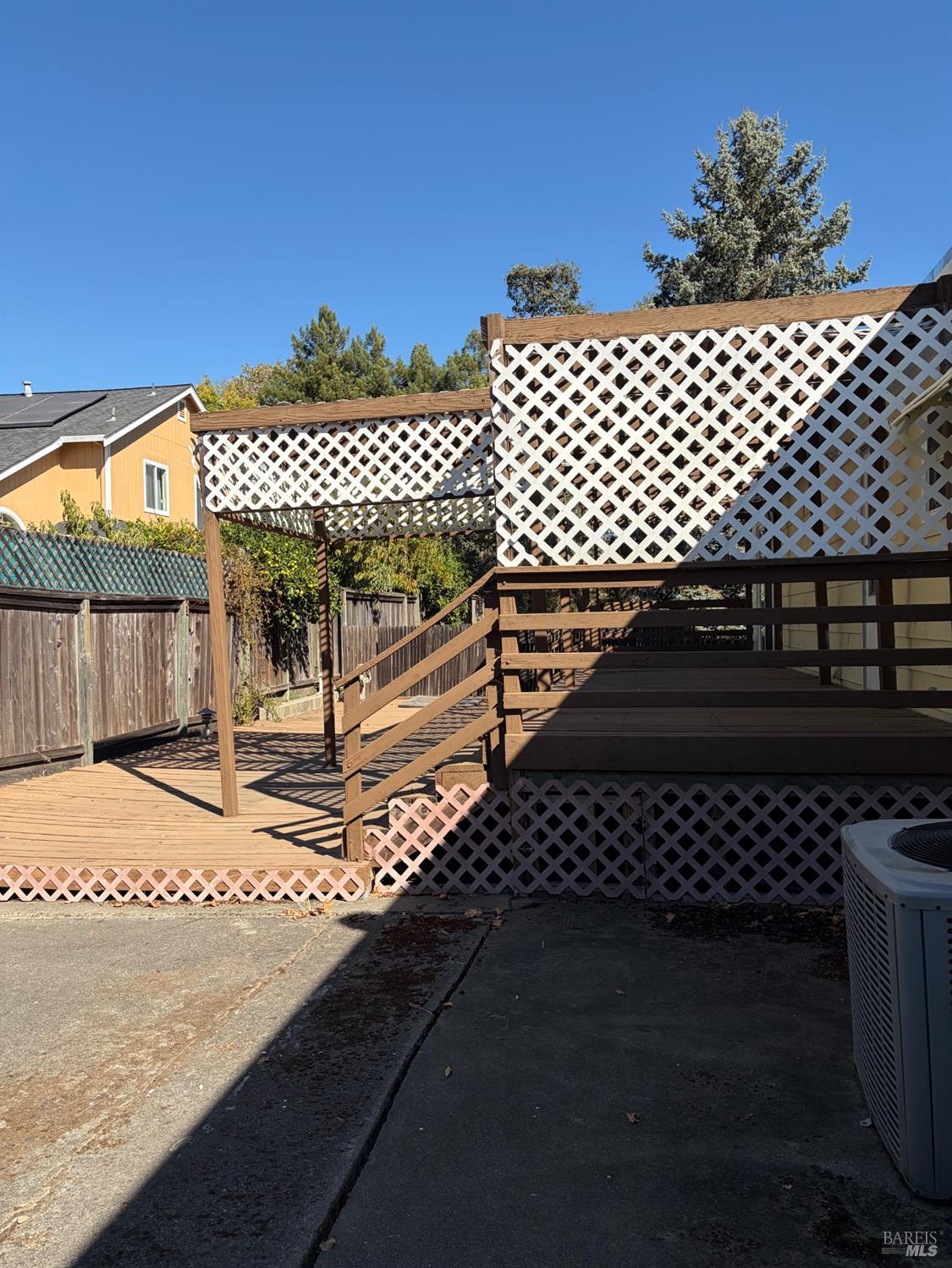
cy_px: 634
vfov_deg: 67.3
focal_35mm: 26
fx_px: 953
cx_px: 476
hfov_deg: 53.1
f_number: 1.6
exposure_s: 1/2747
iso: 50
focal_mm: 5.96
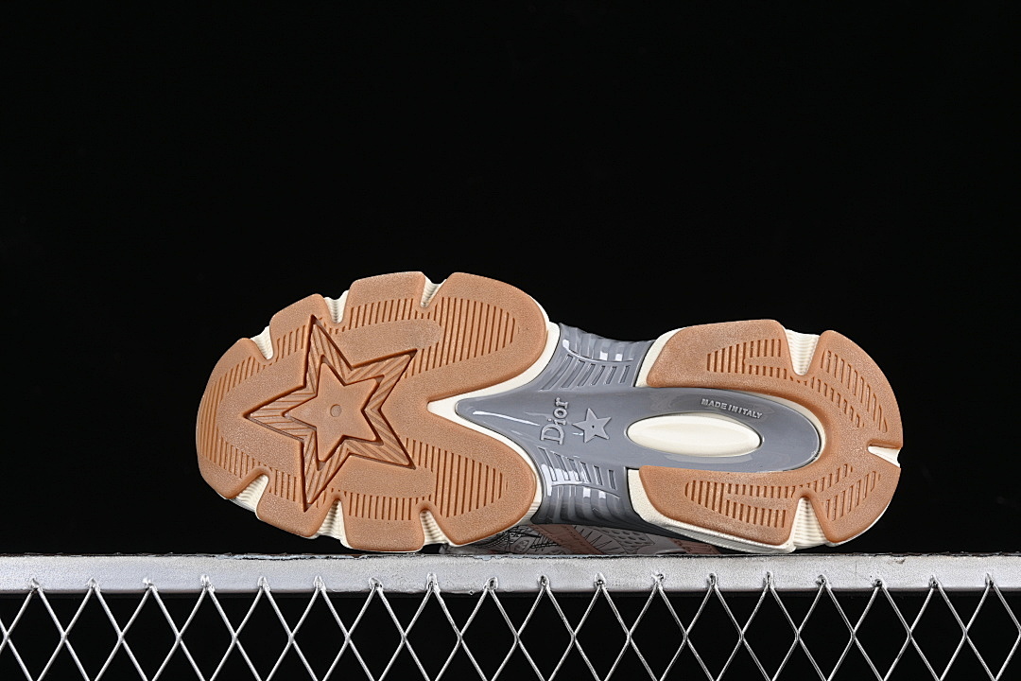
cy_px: 340
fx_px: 2127
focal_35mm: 75
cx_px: 510
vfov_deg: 18.2
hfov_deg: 27.0
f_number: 6.3
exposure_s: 1/100
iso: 160
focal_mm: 50
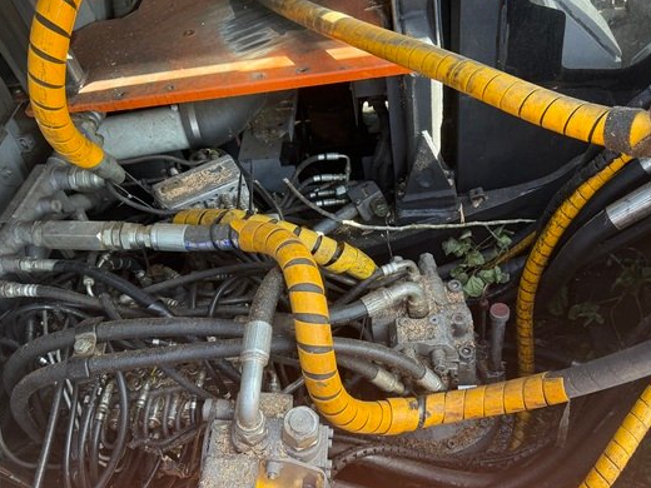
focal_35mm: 30
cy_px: 274
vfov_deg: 46.7
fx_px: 564
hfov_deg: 60.0
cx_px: 322
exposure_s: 1/121
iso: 160
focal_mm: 6.76
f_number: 1.78
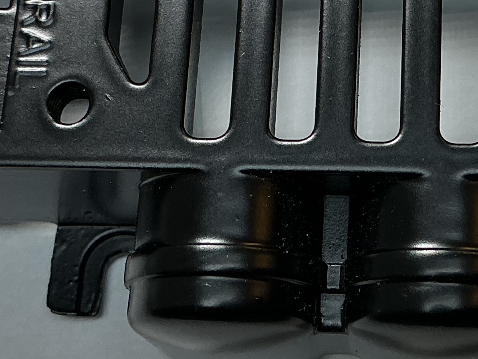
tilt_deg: -71.8
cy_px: 24
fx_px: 1353
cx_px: 389
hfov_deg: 19.8
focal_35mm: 98
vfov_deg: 14.9
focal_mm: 3
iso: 20
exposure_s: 1/120
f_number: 1.8
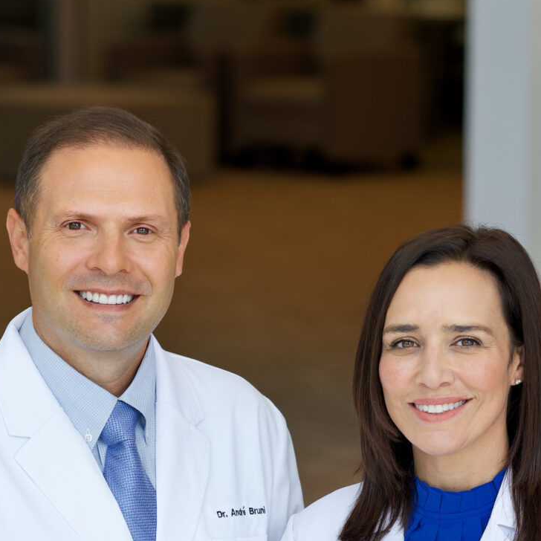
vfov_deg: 6.9
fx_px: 4491
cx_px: 197
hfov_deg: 6.9
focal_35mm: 254
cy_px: 626
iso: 80
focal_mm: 85
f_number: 3.2
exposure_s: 1/160
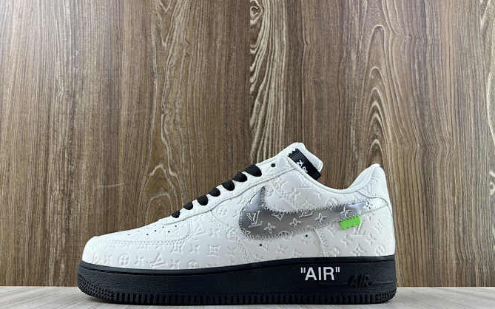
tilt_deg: +3.6
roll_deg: +0.3
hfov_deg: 58.1
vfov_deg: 37.8
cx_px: 239
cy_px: 214
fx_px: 445
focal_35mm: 33
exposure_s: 1/236
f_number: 1.5
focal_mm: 5.7
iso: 40
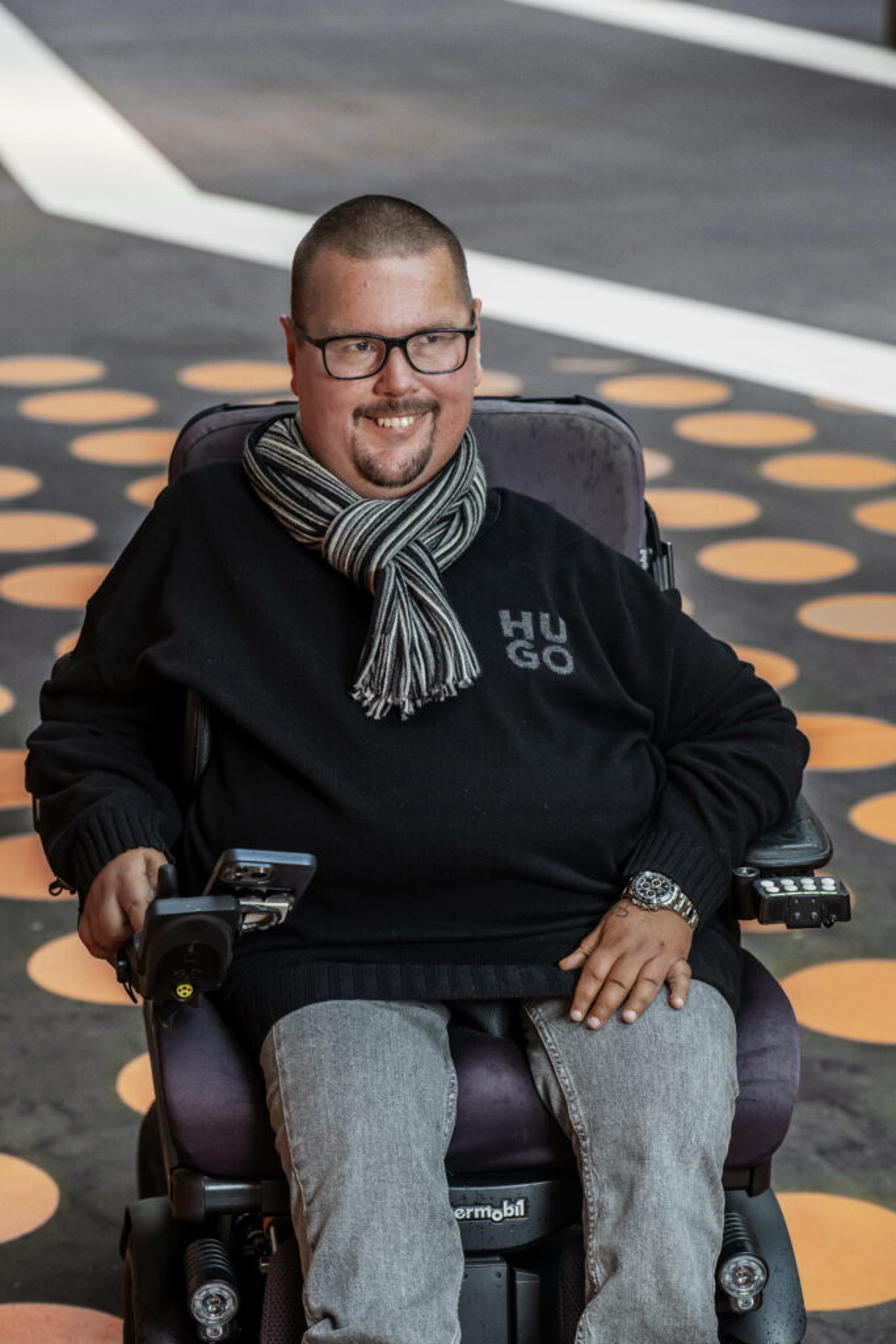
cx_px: 448
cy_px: 672
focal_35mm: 100
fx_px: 3732
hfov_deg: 13.7
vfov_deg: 20.4
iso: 1250
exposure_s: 1/200
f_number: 4
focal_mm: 100
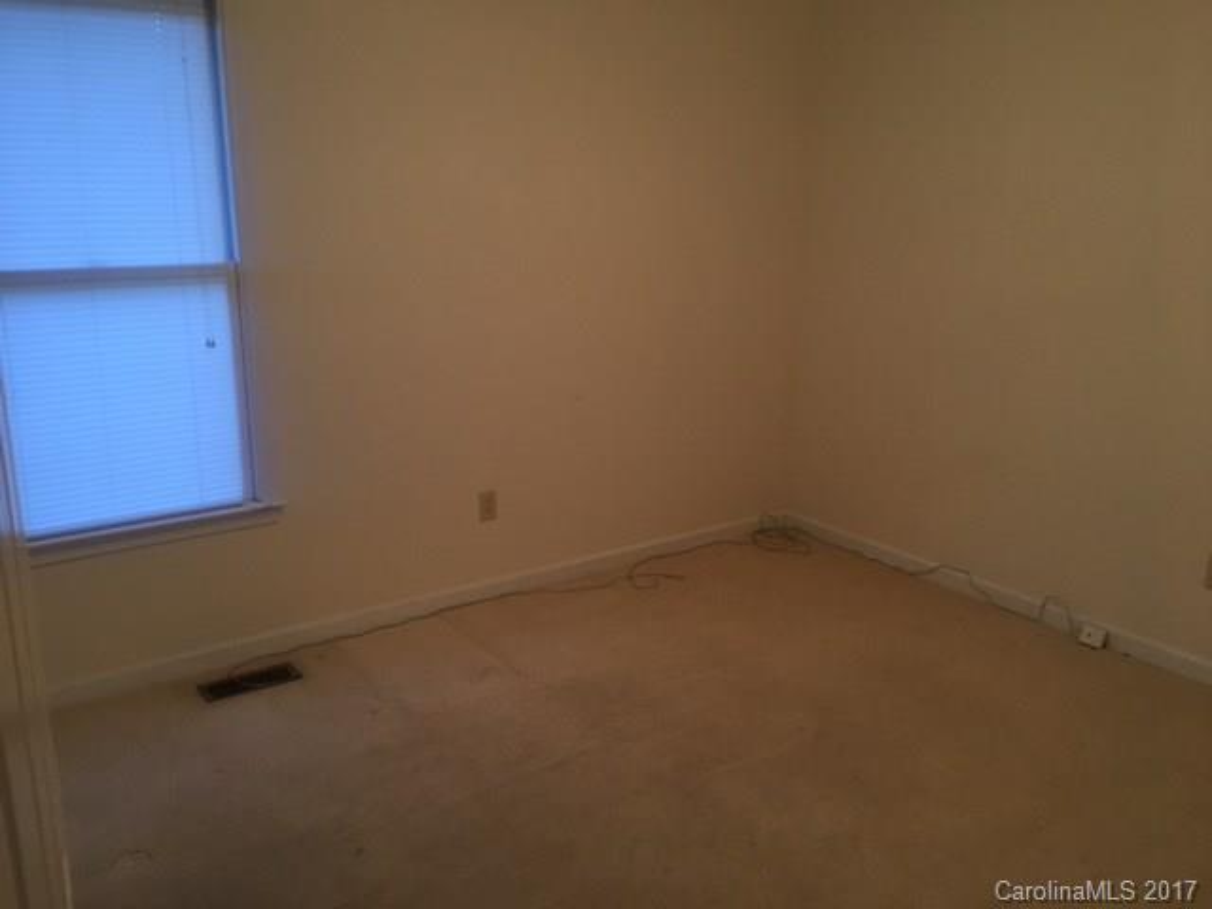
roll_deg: -1.2
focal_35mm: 29
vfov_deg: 48.2
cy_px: 454
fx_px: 1015
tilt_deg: -14.7
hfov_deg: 61.7
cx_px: 606
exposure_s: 1/30
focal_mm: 4.15
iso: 100
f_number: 2.2
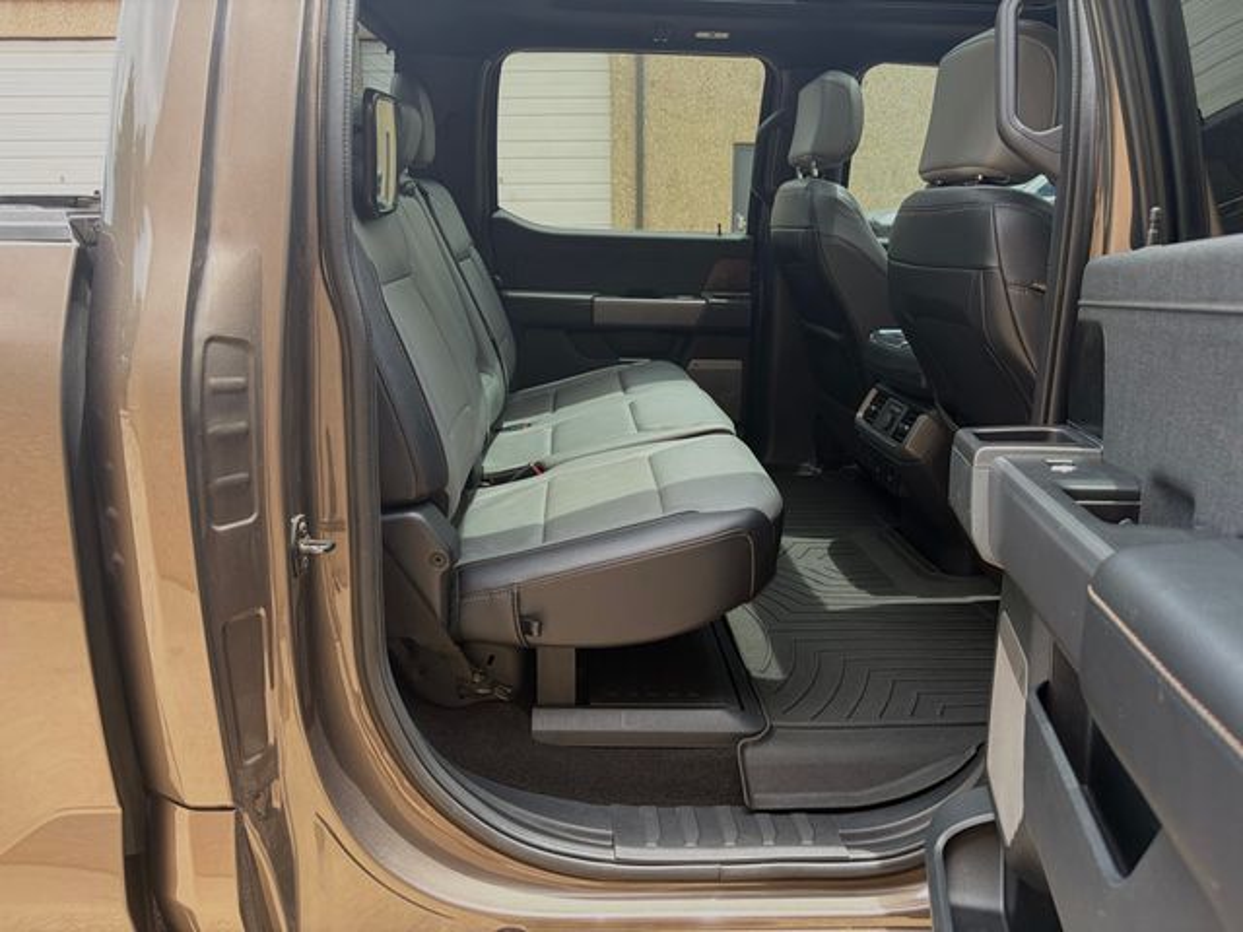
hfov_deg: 67.3
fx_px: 934
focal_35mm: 26
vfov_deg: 53.1
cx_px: 622
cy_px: 466
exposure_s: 1/203
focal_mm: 5.96
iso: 40
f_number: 1.6
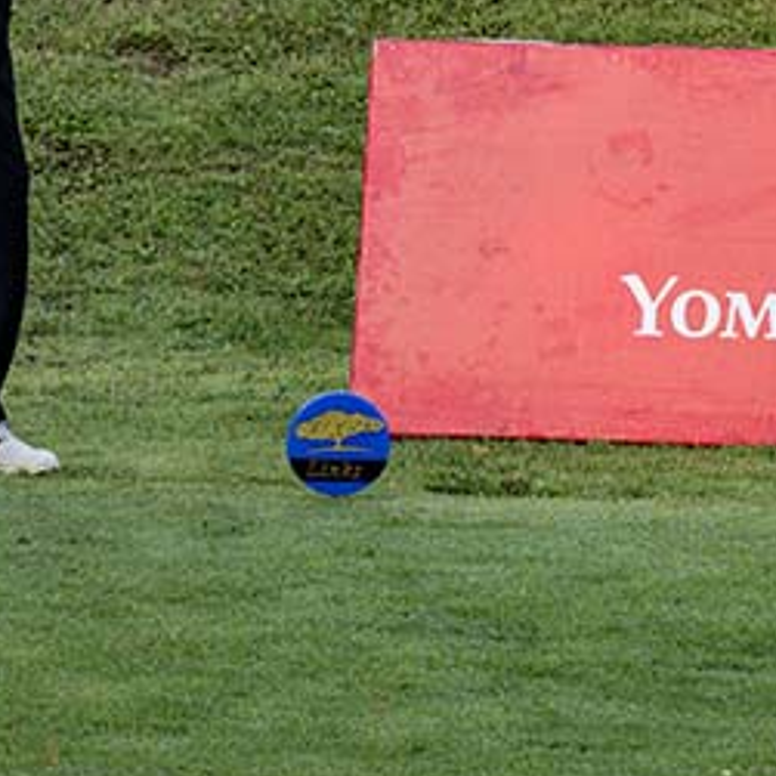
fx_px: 7583
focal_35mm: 299
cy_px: -173
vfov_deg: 5.8
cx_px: 405
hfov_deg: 5.9
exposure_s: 1/2500
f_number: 5.6
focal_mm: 92
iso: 2000
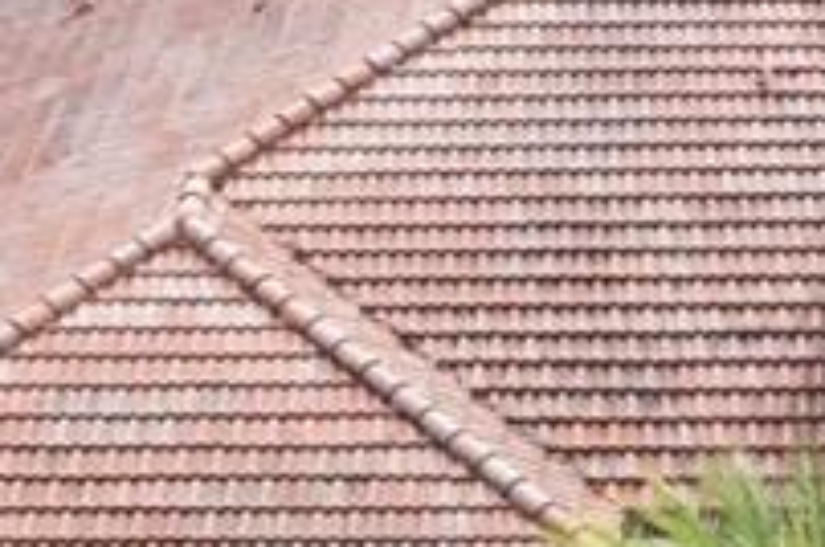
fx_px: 3249
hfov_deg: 14.4
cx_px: 588
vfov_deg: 9.6
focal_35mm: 142
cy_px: 520
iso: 400
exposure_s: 1/400
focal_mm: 10.26
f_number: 6.3
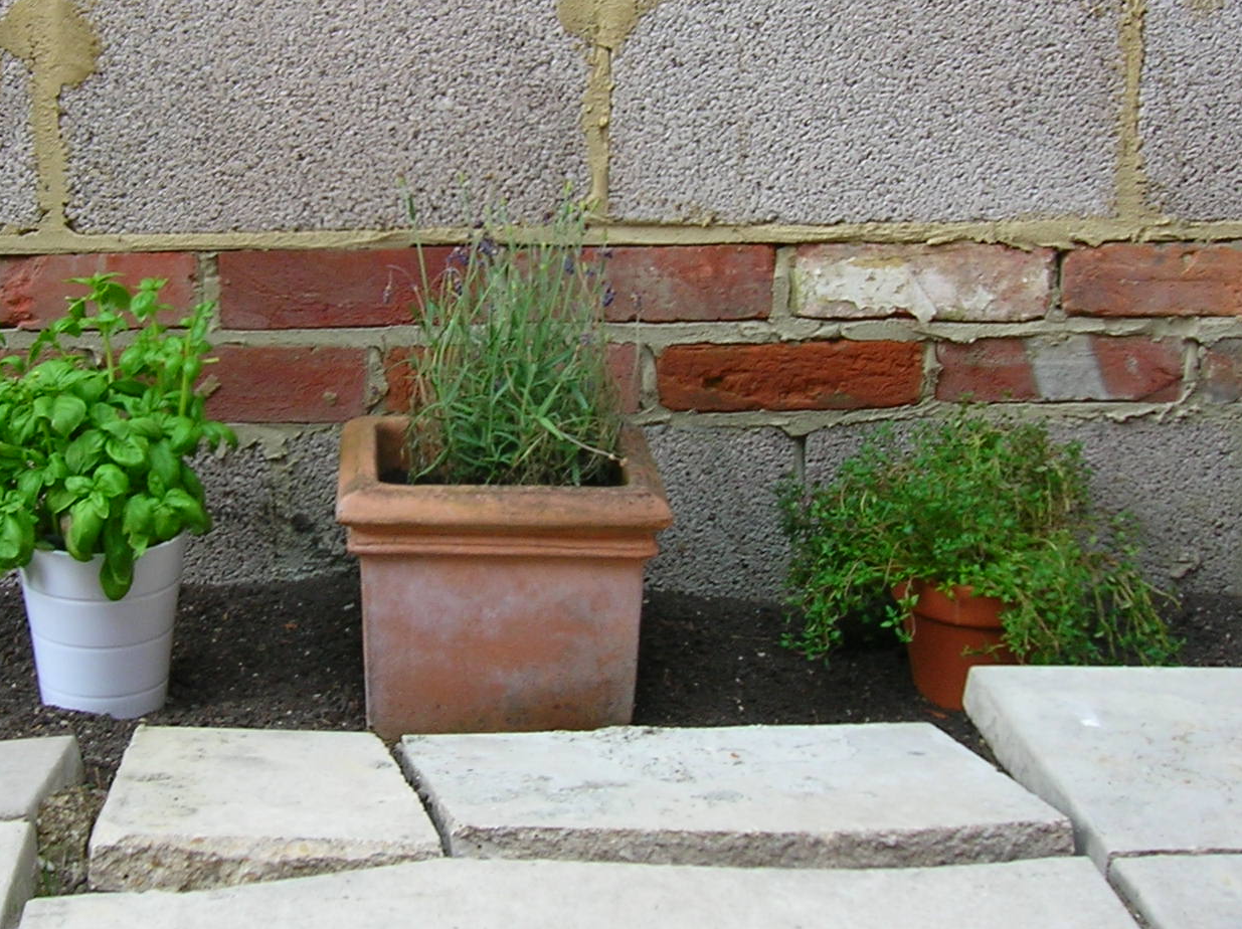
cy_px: 295
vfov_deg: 23.1
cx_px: 488
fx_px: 2258
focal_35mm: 63
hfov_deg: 30.7
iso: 50
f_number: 4.9
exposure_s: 1/35.7
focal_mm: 5.7
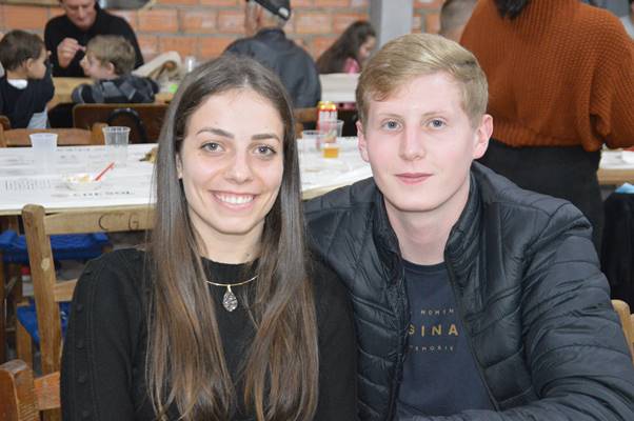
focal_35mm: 57
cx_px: 317
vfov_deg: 23.7
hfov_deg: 35.1
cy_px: 210
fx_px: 1003
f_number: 4.5
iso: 3200
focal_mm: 38
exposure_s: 1/60
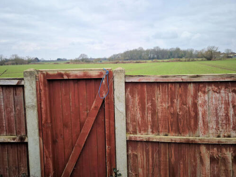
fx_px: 184
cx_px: 123
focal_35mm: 27
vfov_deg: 51.1
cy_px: 74
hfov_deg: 65.3
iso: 25
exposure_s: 1/398
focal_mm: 5.4
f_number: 1.8
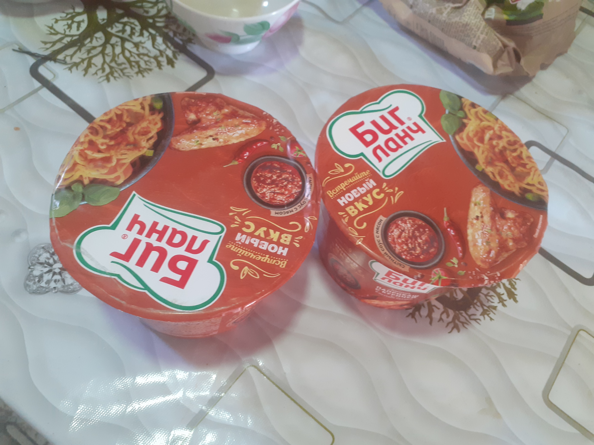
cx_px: 297
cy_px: 222
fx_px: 463
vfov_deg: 51.4
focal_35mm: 27
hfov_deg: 65.3
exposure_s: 1/33
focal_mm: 3.6
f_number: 1.9
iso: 200
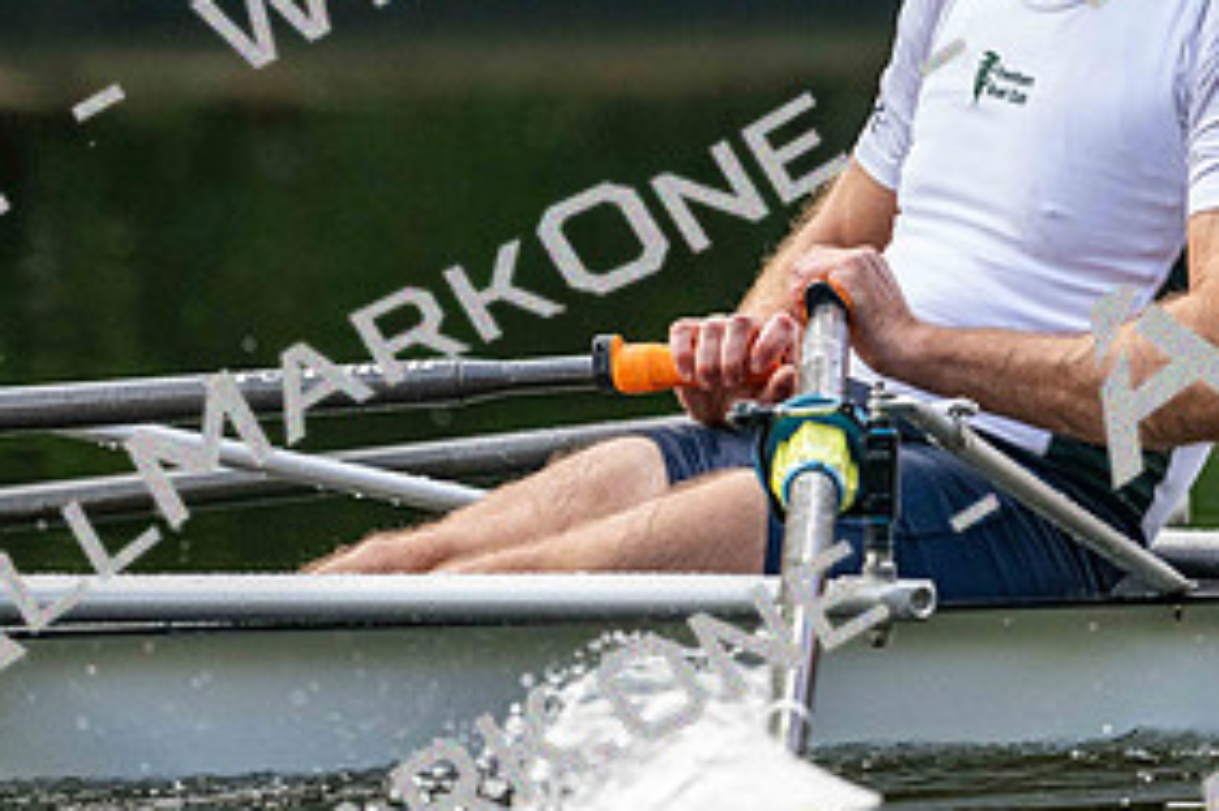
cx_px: 721
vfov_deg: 1.7
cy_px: 82
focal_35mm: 816
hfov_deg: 2.5
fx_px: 27614
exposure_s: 1/2500
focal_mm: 400
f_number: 4.5
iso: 2200
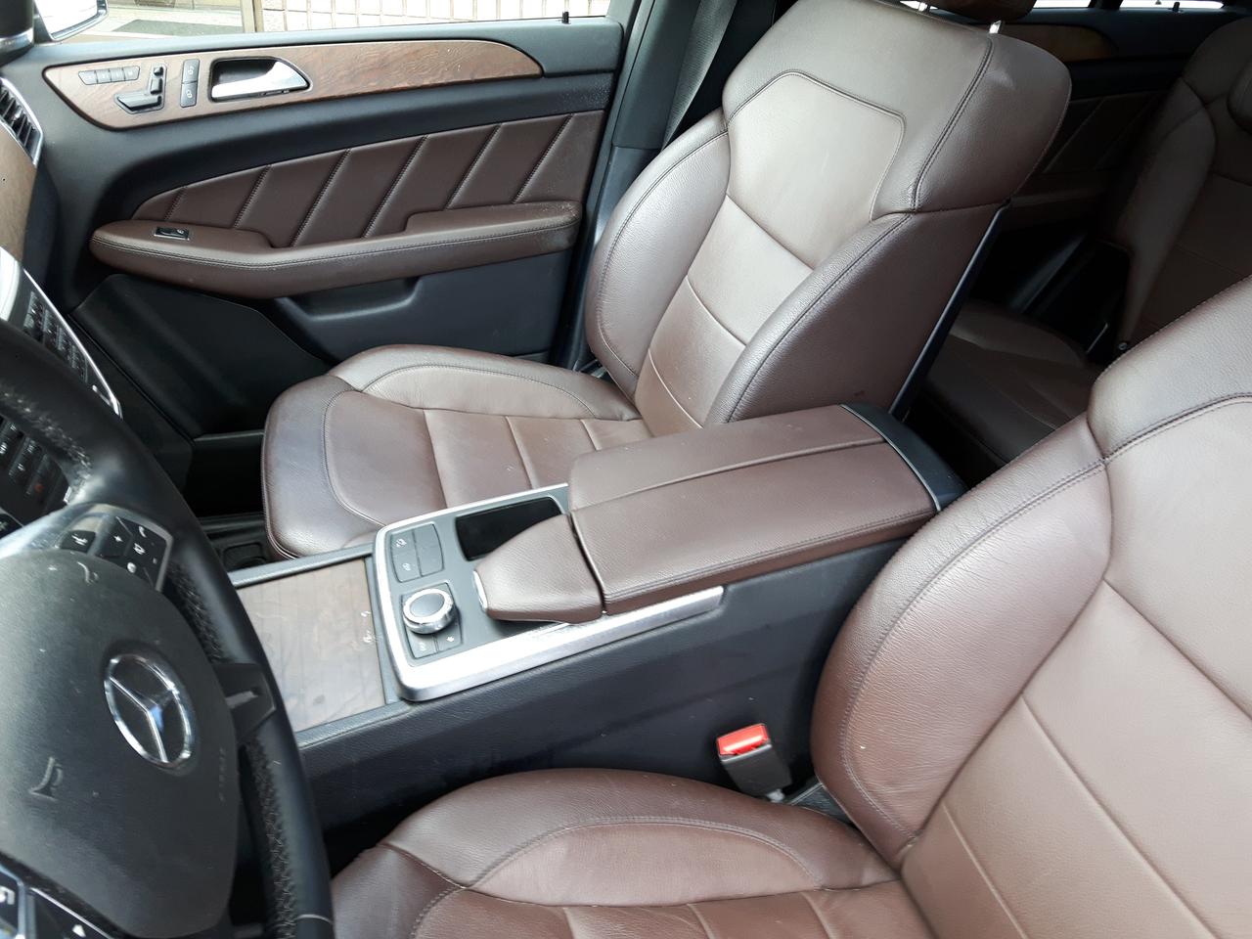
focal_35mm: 31
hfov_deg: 58.4
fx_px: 1121
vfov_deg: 45.4
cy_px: 470
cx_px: 626
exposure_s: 1/33
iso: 50
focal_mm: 3.7
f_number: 1.9
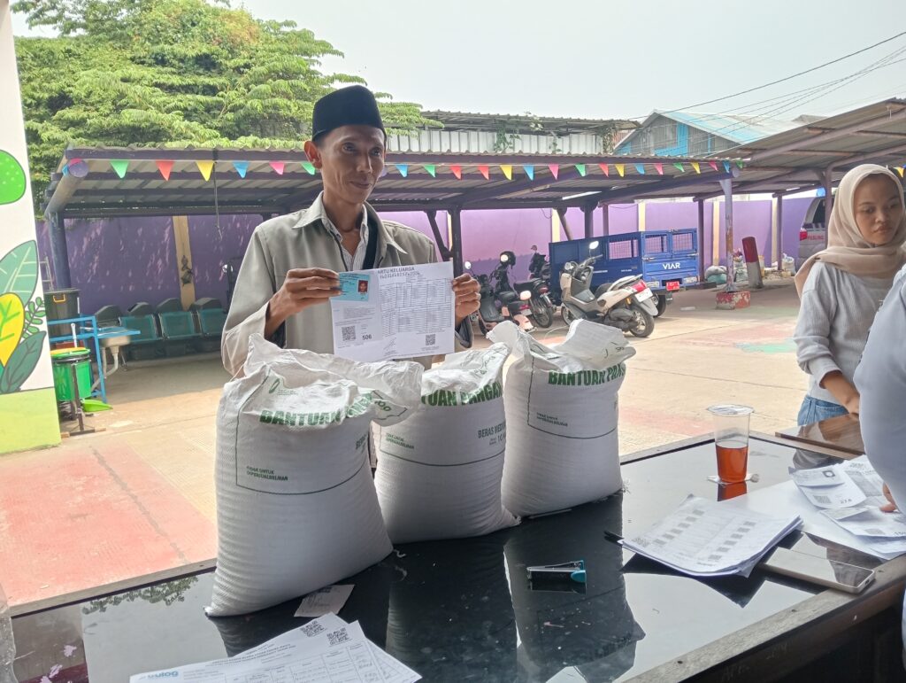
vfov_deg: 49.9
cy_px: 342
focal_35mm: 28
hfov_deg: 63.4
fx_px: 734
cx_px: 453
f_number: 1.8
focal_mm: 3.98
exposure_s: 1/1992
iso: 100
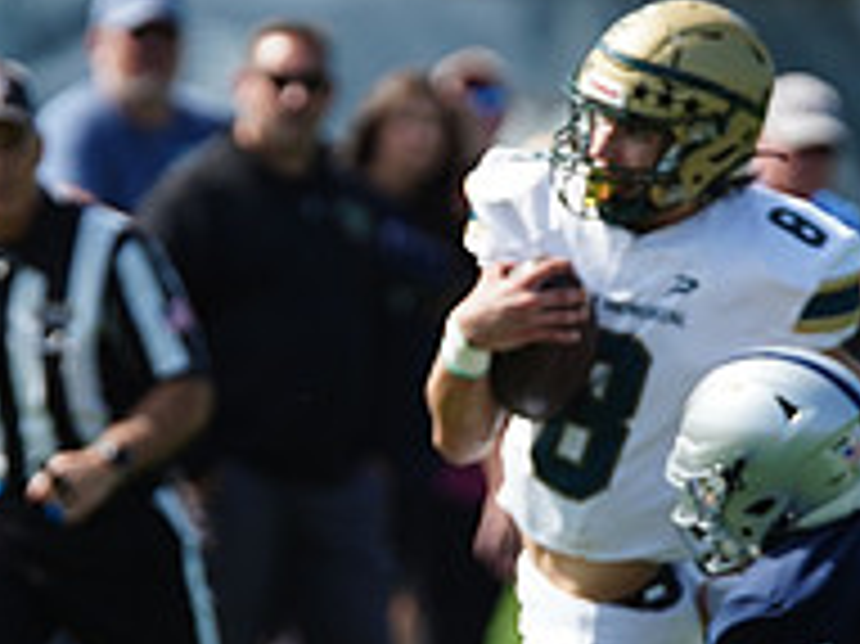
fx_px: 18969
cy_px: 412
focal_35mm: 764
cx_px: 306
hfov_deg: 2.6
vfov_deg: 1.9
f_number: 2.8
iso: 400
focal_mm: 261
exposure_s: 1/4000
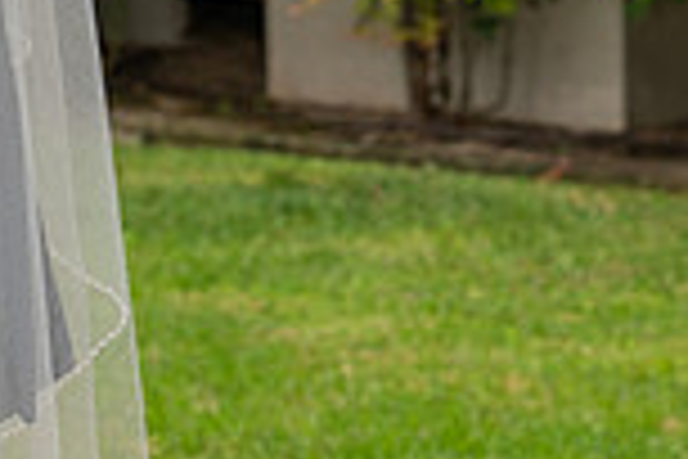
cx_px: -472
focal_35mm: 265
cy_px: -241
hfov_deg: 7.6
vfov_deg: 5.1
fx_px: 5064
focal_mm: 70
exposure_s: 1/200
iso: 200
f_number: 5.6
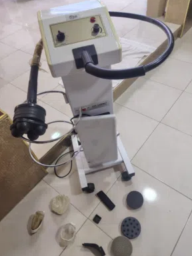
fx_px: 185
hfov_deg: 54.9
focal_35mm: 25
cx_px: 99
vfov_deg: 69.4
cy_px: 130
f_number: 1.75
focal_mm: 5.25
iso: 791
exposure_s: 1/33.3
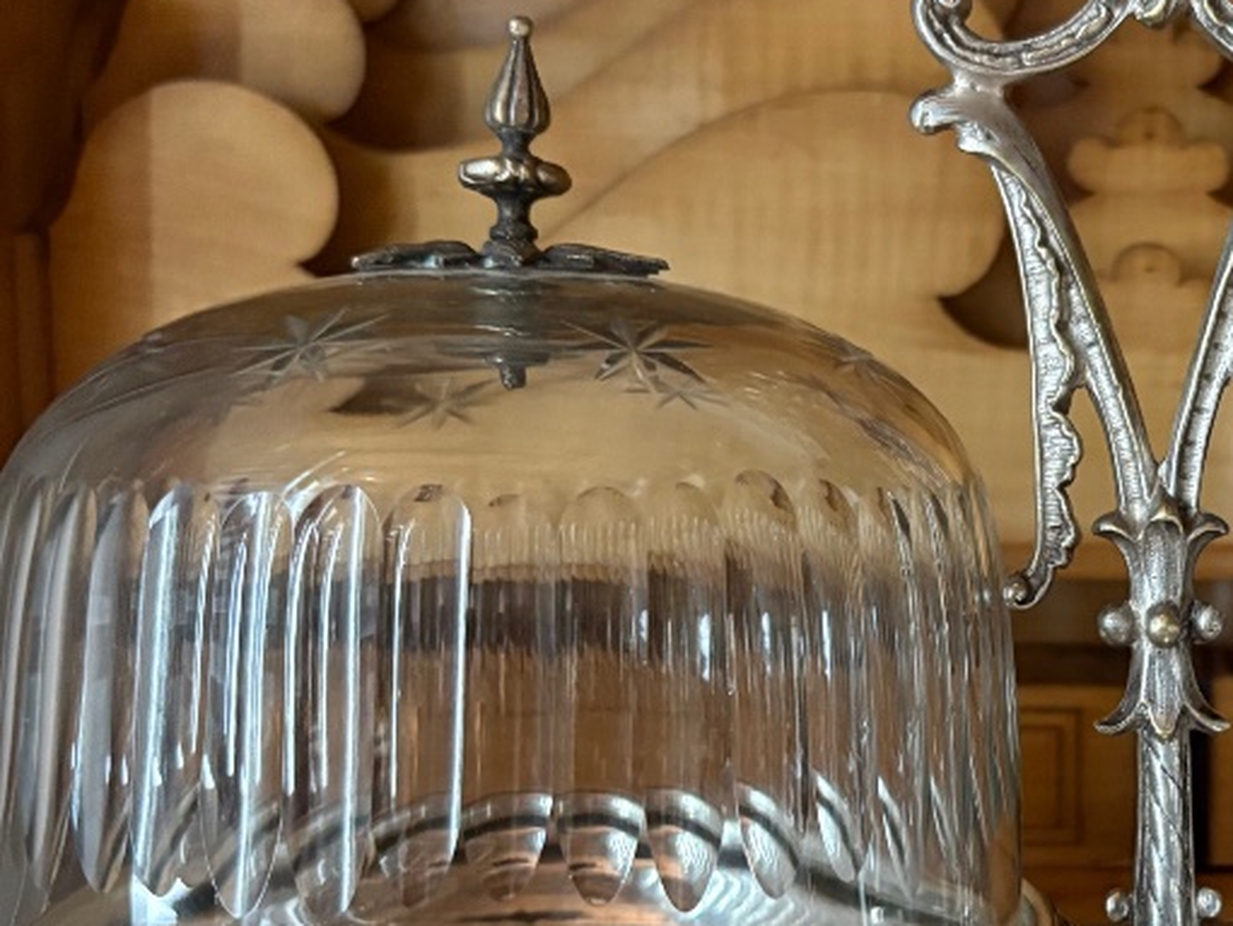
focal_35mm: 61
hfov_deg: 29.9
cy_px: 511
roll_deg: +0.3
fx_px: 2174
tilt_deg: -5.4
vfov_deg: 24.0
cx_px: 1178
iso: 640
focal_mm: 5.96
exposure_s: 1/30
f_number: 1.6
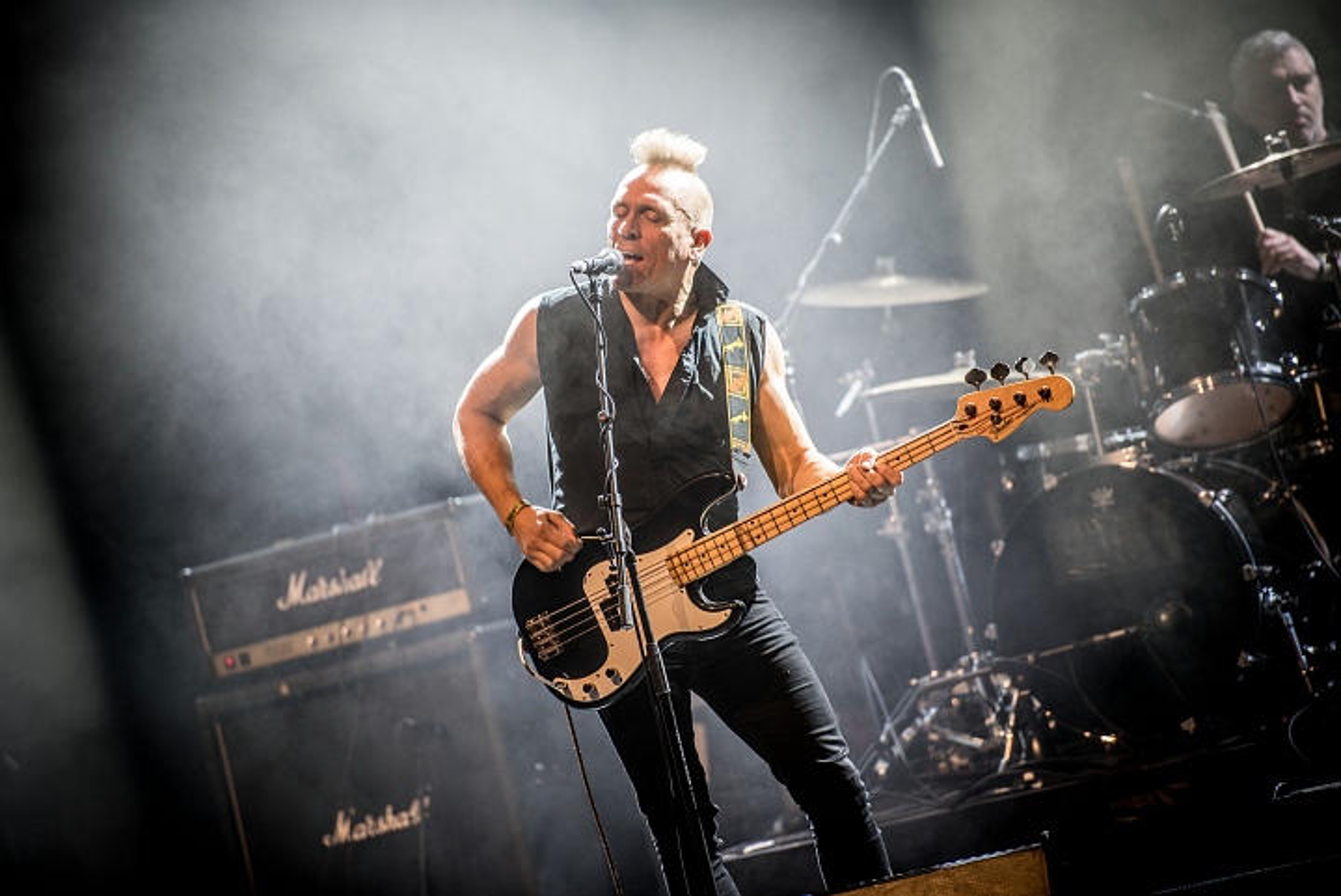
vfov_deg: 6.9
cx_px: 670
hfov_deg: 10.3
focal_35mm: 200
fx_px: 7454
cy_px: 448
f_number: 2.8
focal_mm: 200
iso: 800
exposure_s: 1/100
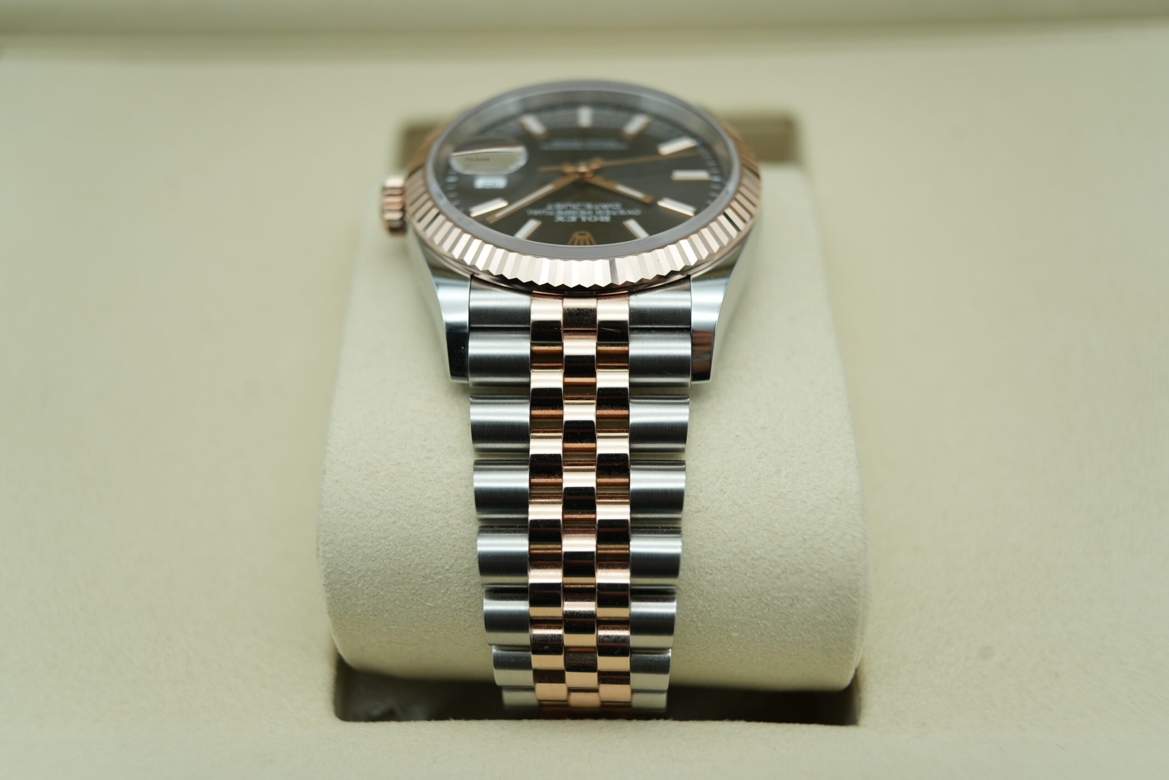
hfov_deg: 54.4
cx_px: 584
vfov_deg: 37.9
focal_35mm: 35
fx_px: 1137
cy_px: 390
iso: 400
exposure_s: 1/250
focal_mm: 35
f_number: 5
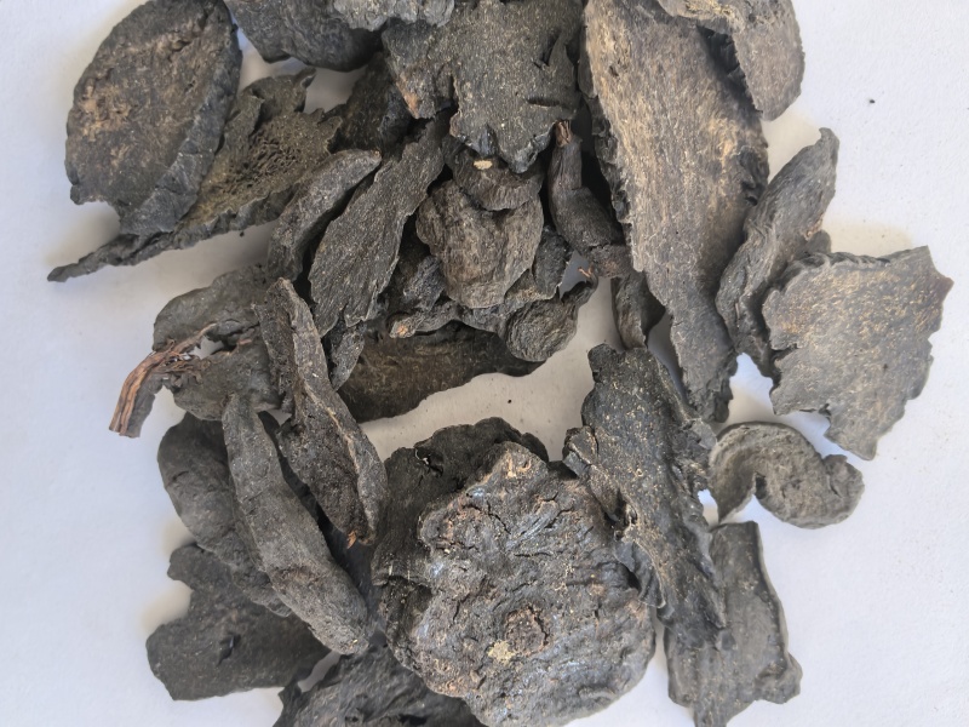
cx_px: 484
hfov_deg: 65.3
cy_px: 364
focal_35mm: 27
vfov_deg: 51.4
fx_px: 756
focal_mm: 5.75
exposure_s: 1/100
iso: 320
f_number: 2
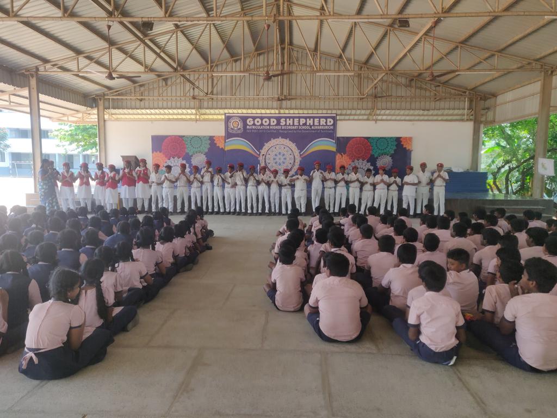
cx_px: 278
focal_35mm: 25
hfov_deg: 69.4
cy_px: 209
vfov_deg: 54.9
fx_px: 402
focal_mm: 4.25
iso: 100
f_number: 1.7
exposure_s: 1/123
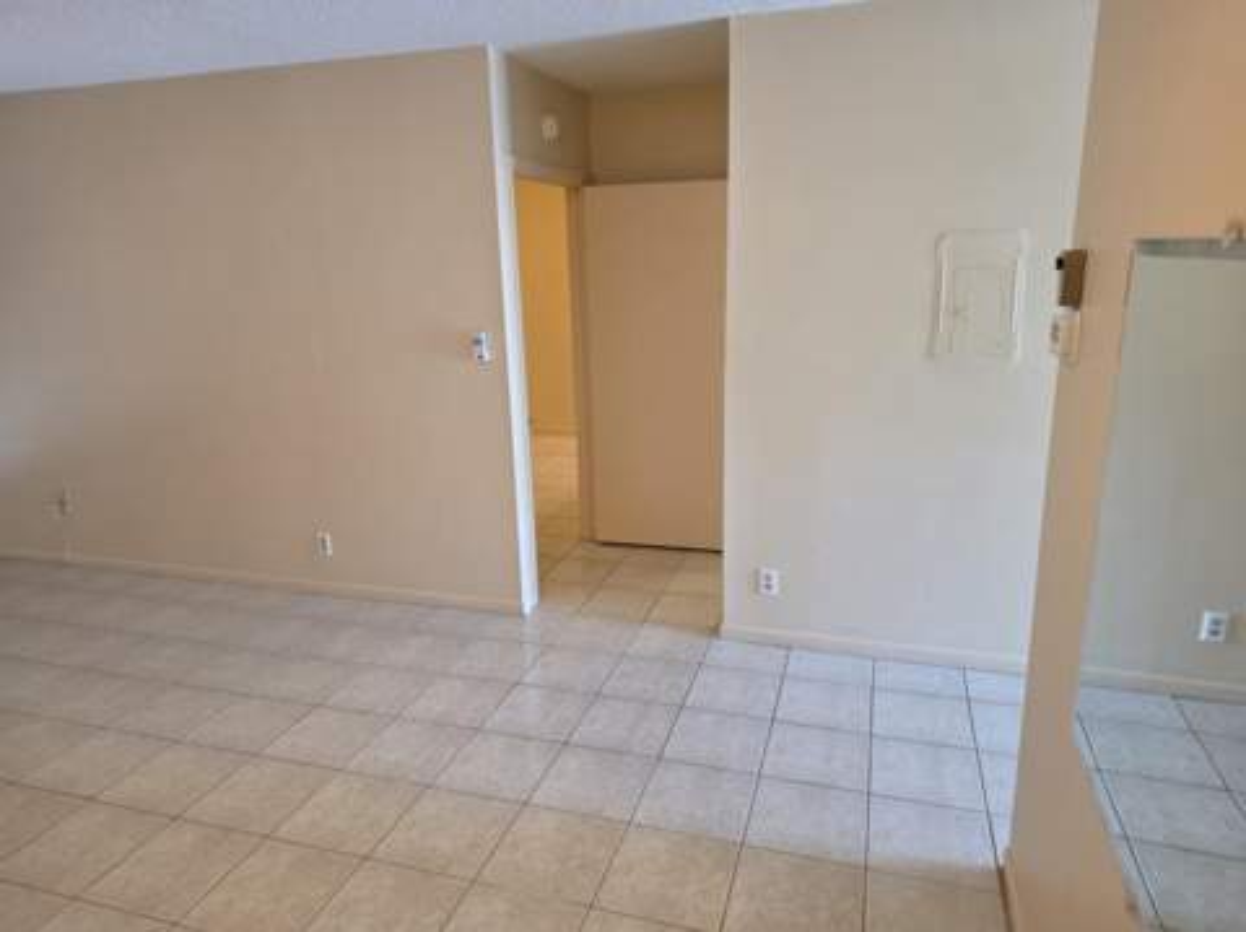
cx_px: 623
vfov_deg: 58.8
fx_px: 827
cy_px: 466
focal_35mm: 23
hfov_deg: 74.0
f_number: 1.7
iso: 400
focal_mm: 6.25
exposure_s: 1/120
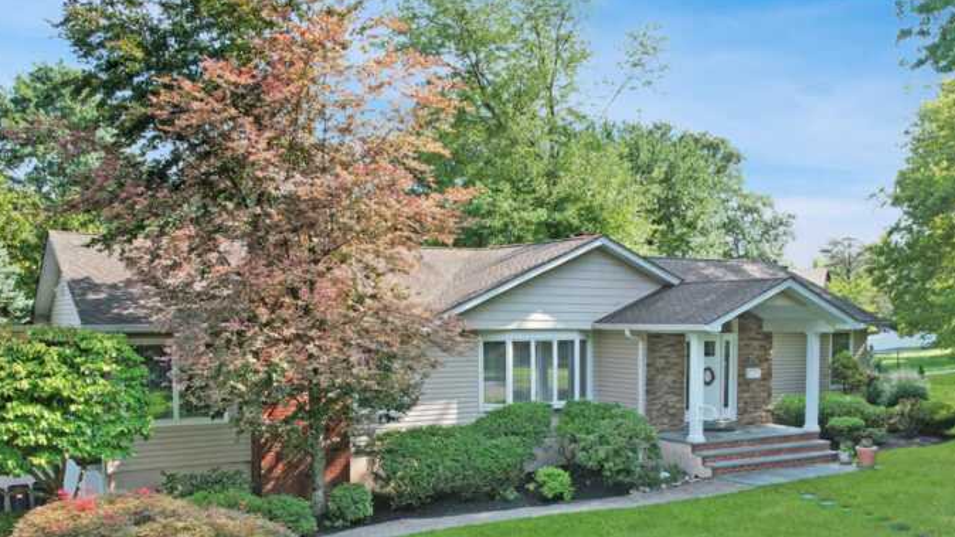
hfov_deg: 56.6
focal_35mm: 35
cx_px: 489
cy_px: 388
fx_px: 886
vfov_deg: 33.2
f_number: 2.8
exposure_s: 1/640
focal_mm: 8.4
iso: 100
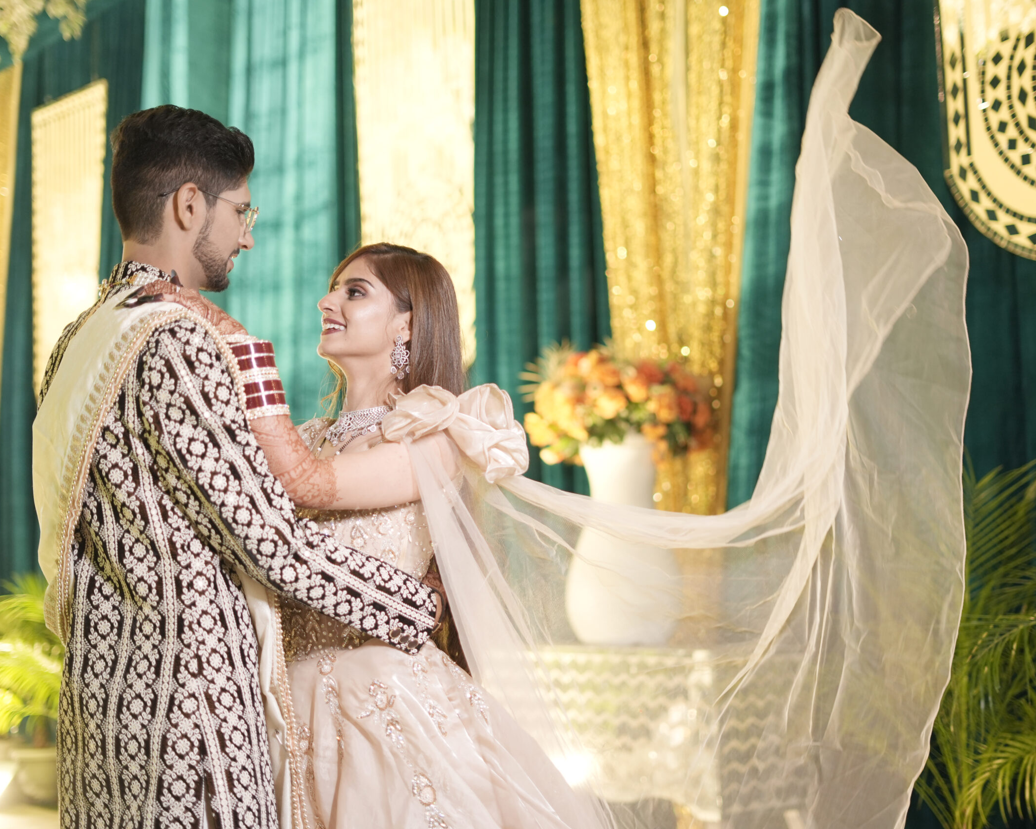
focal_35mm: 57
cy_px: 418
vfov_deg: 26.7
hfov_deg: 33.0
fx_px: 1748
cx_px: 548
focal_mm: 50
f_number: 1.8
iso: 800
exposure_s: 1/200
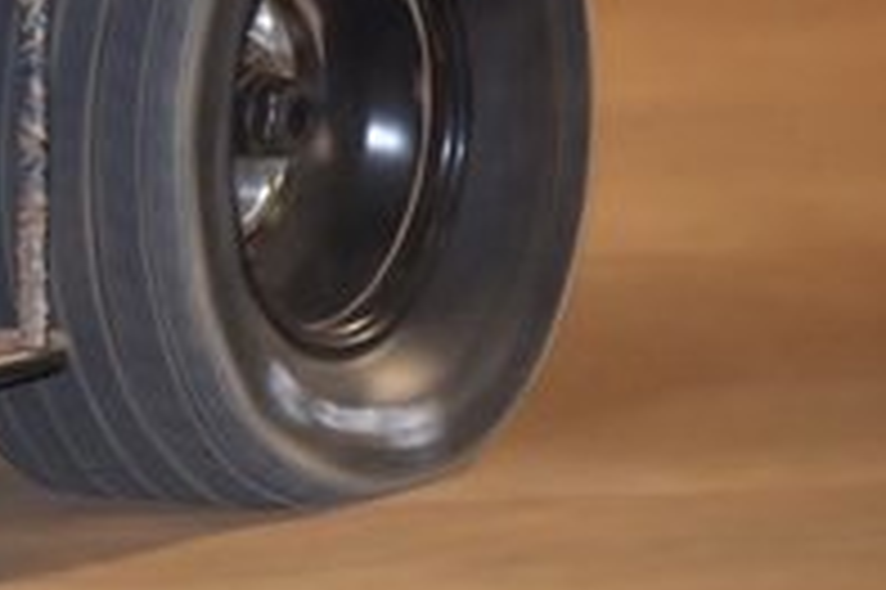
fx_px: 22500
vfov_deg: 1.5
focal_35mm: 915
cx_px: -1381
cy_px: -513
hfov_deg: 2.2
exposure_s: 1/250
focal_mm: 175
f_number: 6.3
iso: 1600
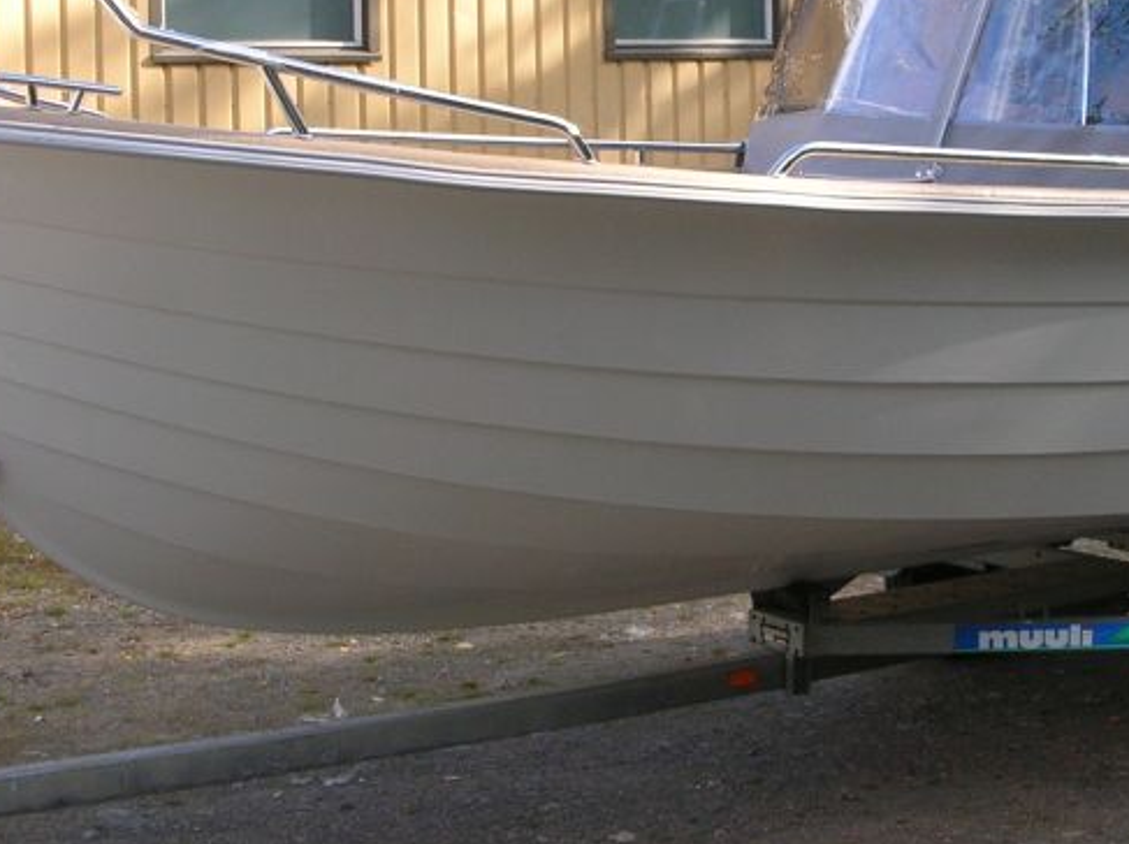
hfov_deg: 25.6
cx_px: 721
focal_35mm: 76
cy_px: 248
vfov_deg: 19.3
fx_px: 2476
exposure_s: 1/228
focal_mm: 6.2
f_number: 2.9
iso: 50
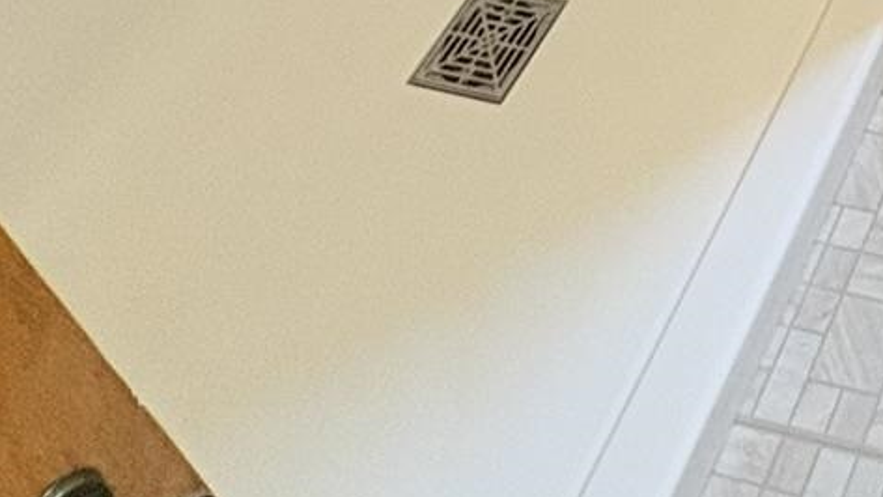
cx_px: 1310
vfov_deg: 12.4
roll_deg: +3.2
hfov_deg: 24.8
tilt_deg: -27.2
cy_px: -837
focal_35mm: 66
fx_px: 1545
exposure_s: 1/60
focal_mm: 2.22
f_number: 2.2
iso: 250
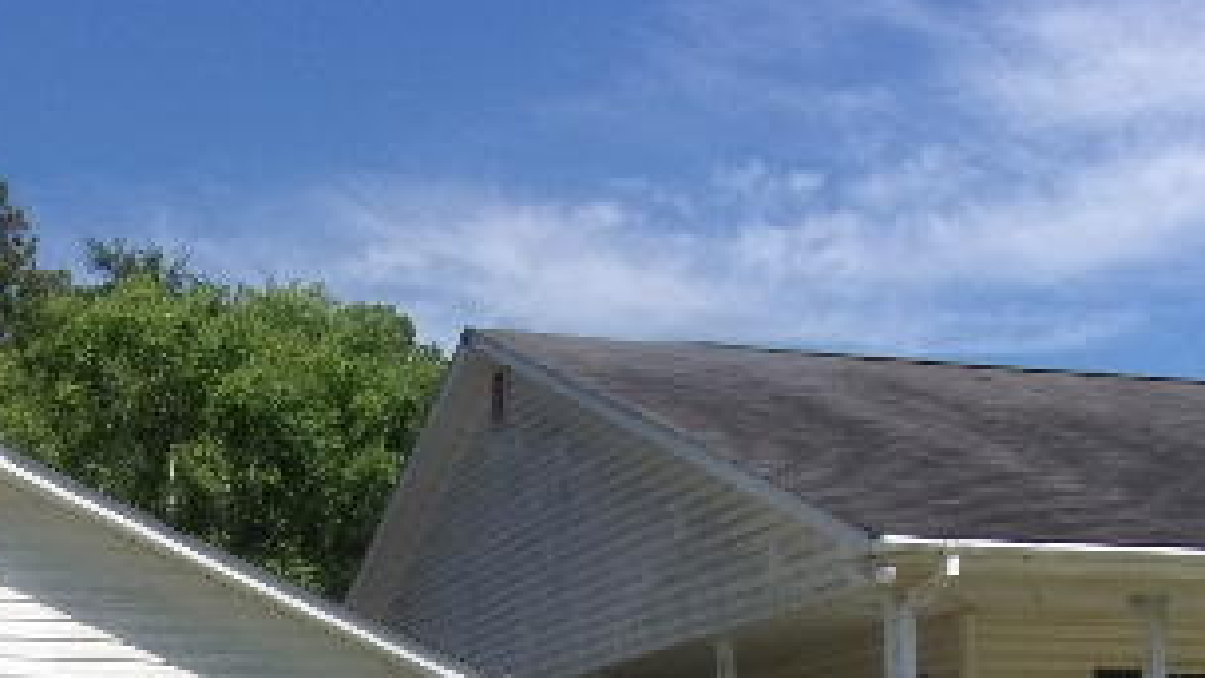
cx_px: 262
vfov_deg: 19.9
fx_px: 1757
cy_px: 904
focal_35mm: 55
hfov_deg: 36.7
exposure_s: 1/140
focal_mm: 4.3
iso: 80
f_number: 10.8
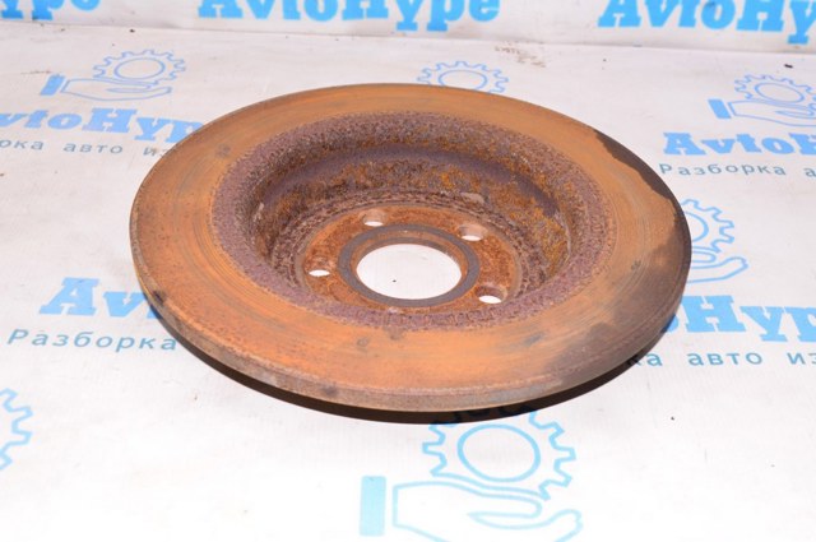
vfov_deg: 30.8
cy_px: 271
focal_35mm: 44
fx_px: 985
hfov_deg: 45.0
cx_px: 408
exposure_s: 1/125
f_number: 8
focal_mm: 29
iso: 1600
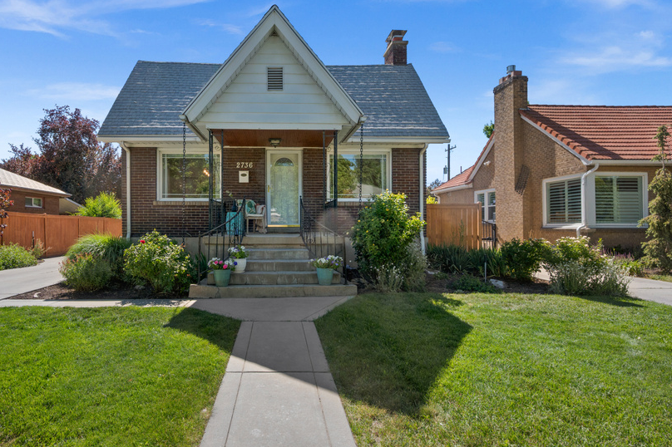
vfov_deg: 64.3
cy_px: 195
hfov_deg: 86.3
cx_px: 284
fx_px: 355
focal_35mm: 19
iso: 400
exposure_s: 1/640
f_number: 7.1
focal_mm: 15
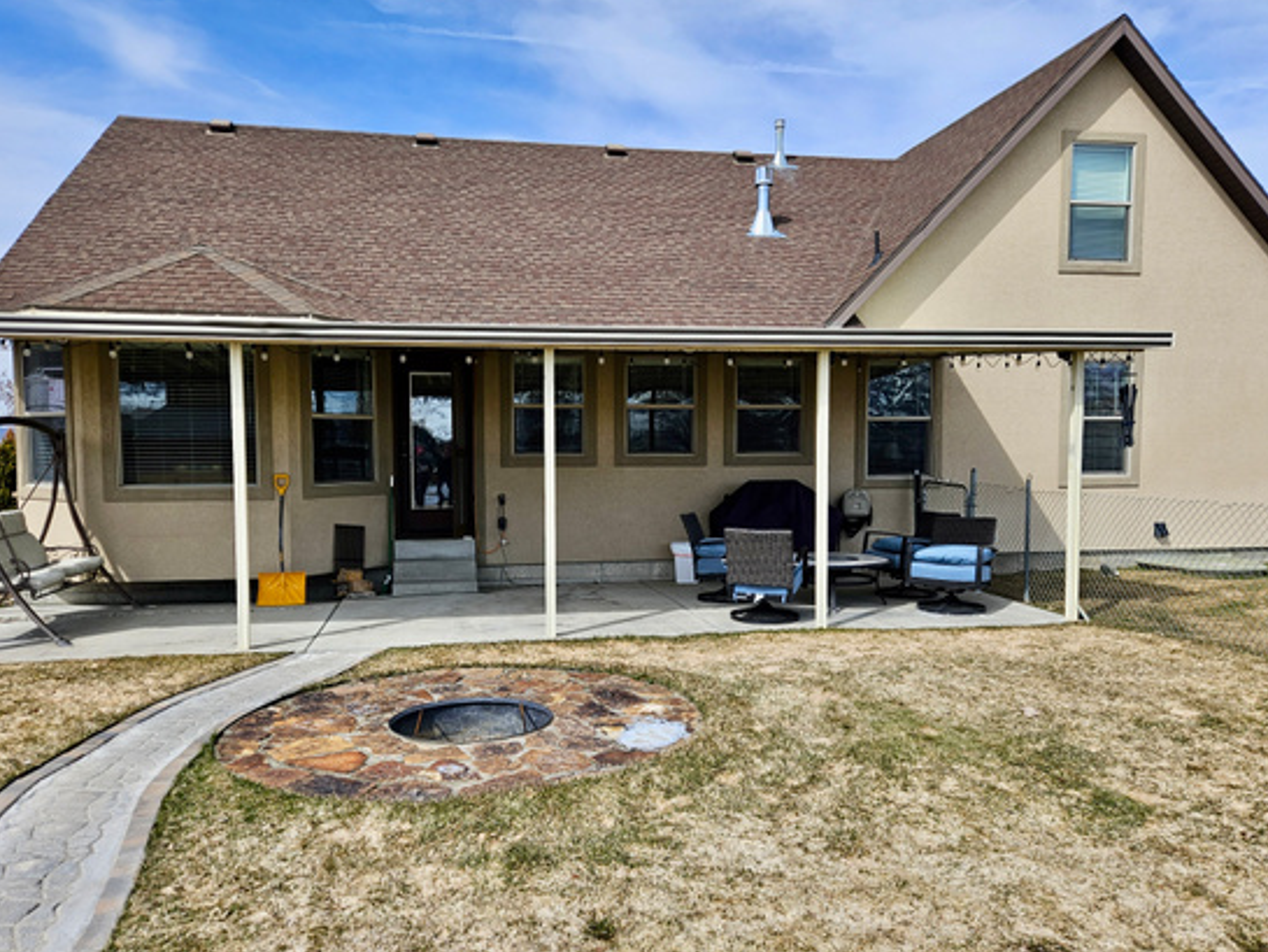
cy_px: 486
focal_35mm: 27
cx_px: 631
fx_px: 989
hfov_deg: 65.3
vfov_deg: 51.4
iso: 25
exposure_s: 1/2404
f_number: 1.8
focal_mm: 5.4
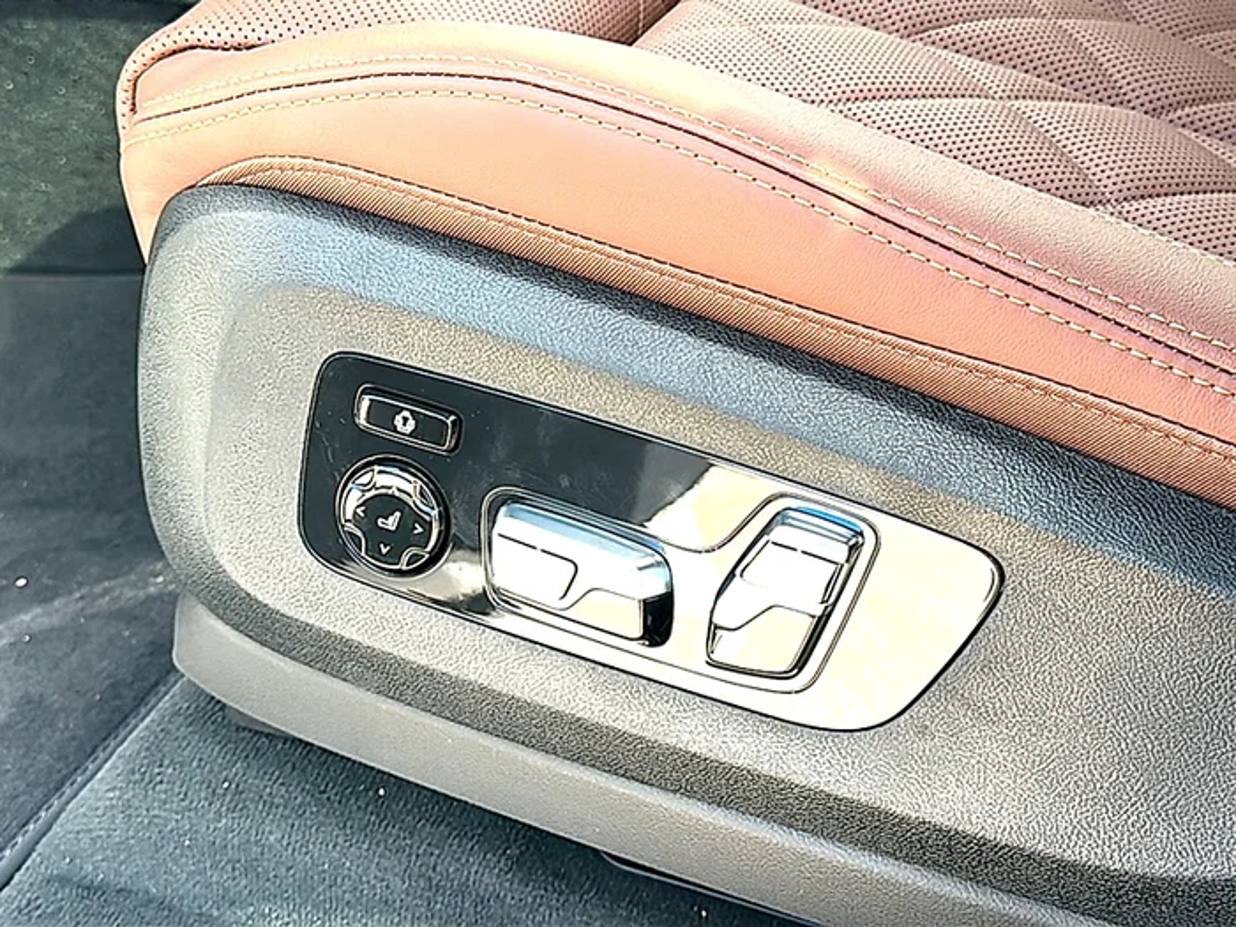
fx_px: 1464
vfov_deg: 35.1
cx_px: 618
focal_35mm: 41
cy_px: 464
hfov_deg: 45.8
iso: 100
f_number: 1.78
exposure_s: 1/277
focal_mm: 6.86
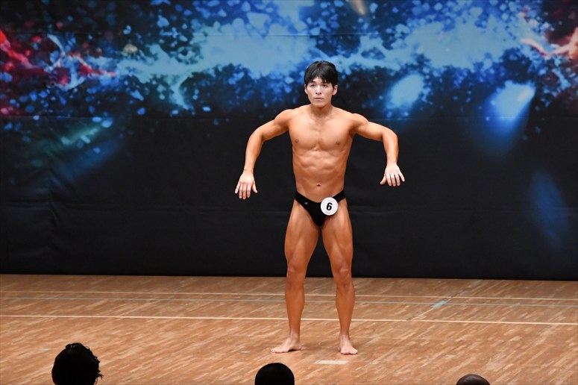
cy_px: 192
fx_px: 4092
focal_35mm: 255
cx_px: 289
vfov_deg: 5.4
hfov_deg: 8.1
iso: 6400
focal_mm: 170
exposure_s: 1/400
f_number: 5.6
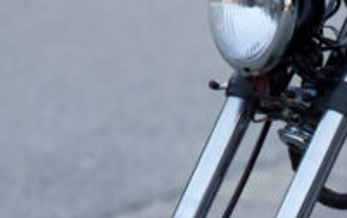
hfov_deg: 2.3
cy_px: 285
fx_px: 8679
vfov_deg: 1.4
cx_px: 549
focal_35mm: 917
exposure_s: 1/100
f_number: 5.6
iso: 12800
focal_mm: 177
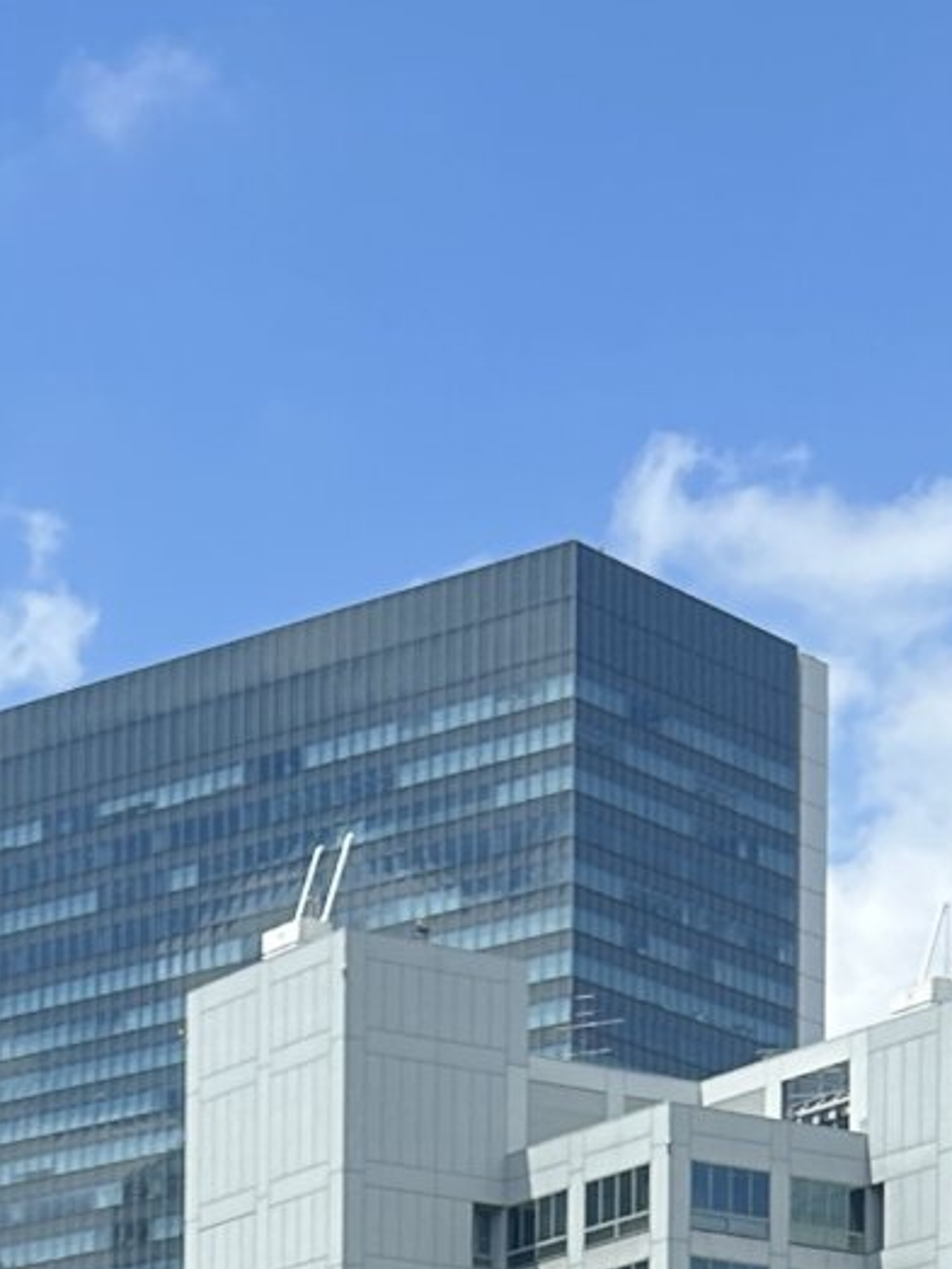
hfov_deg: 11.5
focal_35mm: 127
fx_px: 4657
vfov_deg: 14.1
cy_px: 2148
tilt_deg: +1.5
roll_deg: -0.1
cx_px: -99
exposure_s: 1/5882
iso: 50
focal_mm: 5.7
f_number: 1.5
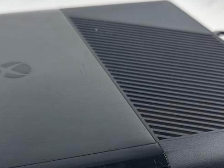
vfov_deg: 23.4
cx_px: 77
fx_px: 382
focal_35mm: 59
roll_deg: -1.3
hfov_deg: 32.5
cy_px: 182
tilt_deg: -41.4
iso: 80
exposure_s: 1/100
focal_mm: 6.86
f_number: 1.78
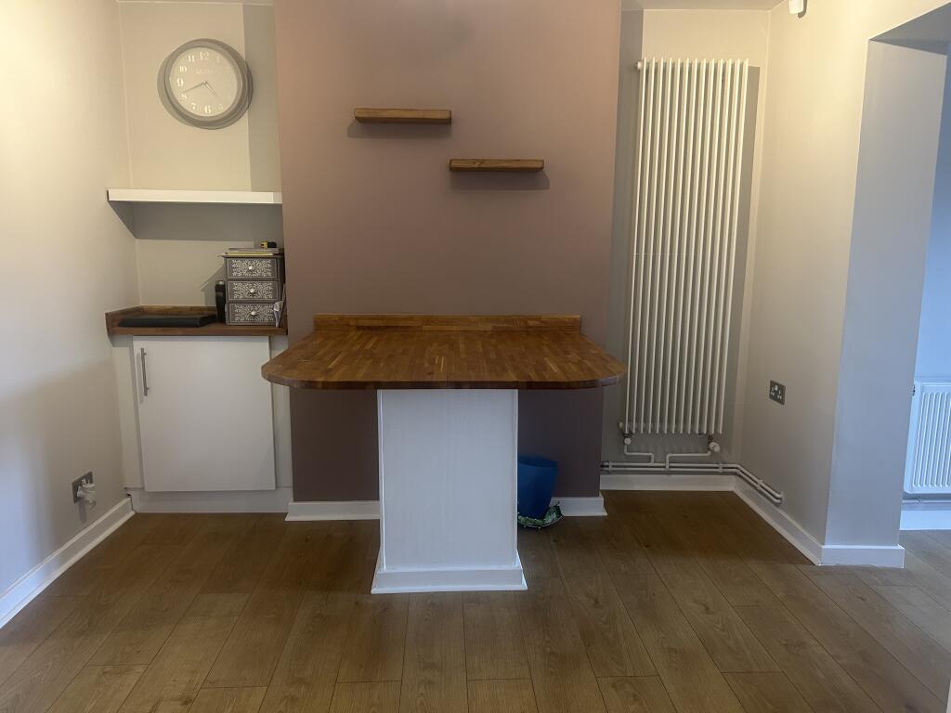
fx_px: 714
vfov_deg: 53.1
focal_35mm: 26
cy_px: 356
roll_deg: -0.5
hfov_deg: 67.3
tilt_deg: -9.3
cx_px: 476
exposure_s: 1/50
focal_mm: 5.7
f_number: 1.5
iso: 160
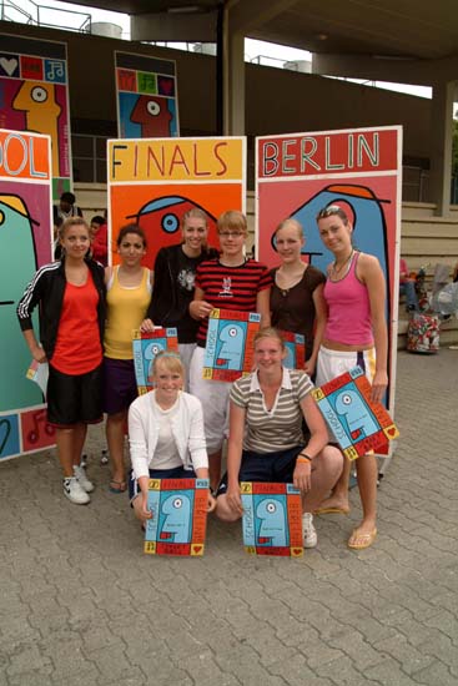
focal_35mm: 28
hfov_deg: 45.7
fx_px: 543
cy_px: 343
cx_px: 229
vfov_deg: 64.5
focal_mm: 19
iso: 200
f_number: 8
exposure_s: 1/250
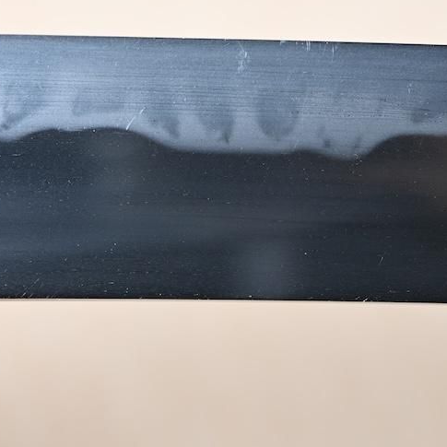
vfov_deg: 8.5
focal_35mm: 206
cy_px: 141
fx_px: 3010
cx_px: 263
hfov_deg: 8.5
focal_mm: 56
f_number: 5
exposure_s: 1/1.6
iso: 100
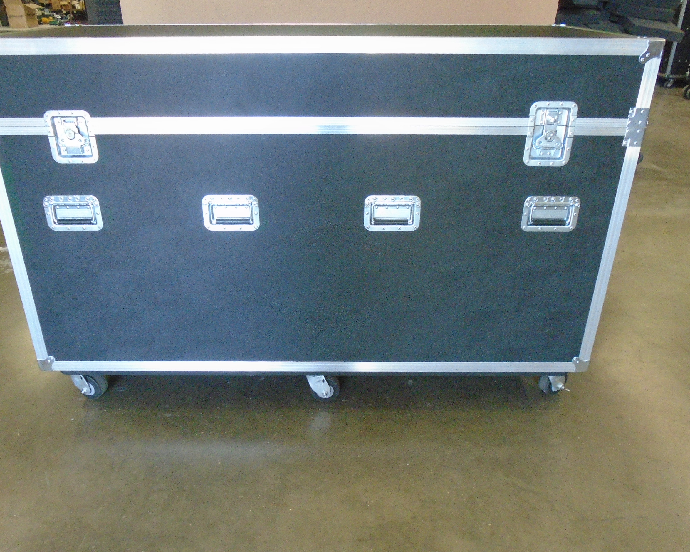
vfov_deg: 51.5
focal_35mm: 28
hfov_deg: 62.2
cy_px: 279
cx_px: 331
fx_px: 572
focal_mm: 4.6
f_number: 3.2
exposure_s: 1/100
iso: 640
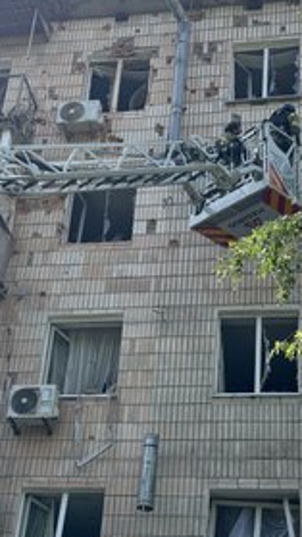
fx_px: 1067
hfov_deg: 16.1
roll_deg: -5.3
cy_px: 269
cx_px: 135
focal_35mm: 75
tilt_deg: +36.2
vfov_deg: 28.2
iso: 64
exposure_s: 1/1984
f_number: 1.78
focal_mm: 6.76
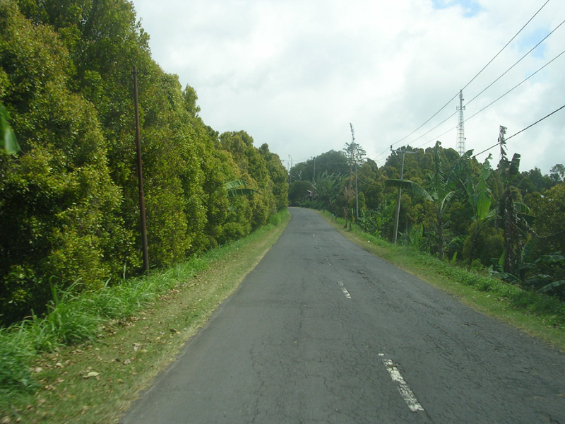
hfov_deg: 49.0
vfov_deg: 37.7
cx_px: 282
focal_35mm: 38
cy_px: 212
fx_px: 620
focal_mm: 5.8
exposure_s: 1/274
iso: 50
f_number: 5.6
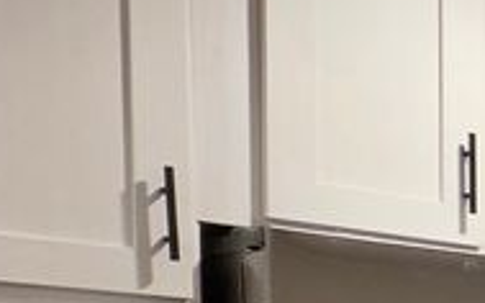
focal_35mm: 102
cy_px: 526
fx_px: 1348
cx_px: 1476
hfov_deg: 11.3
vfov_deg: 11.9
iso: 250
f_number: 1.9
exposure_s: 1/120
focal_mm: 2.2
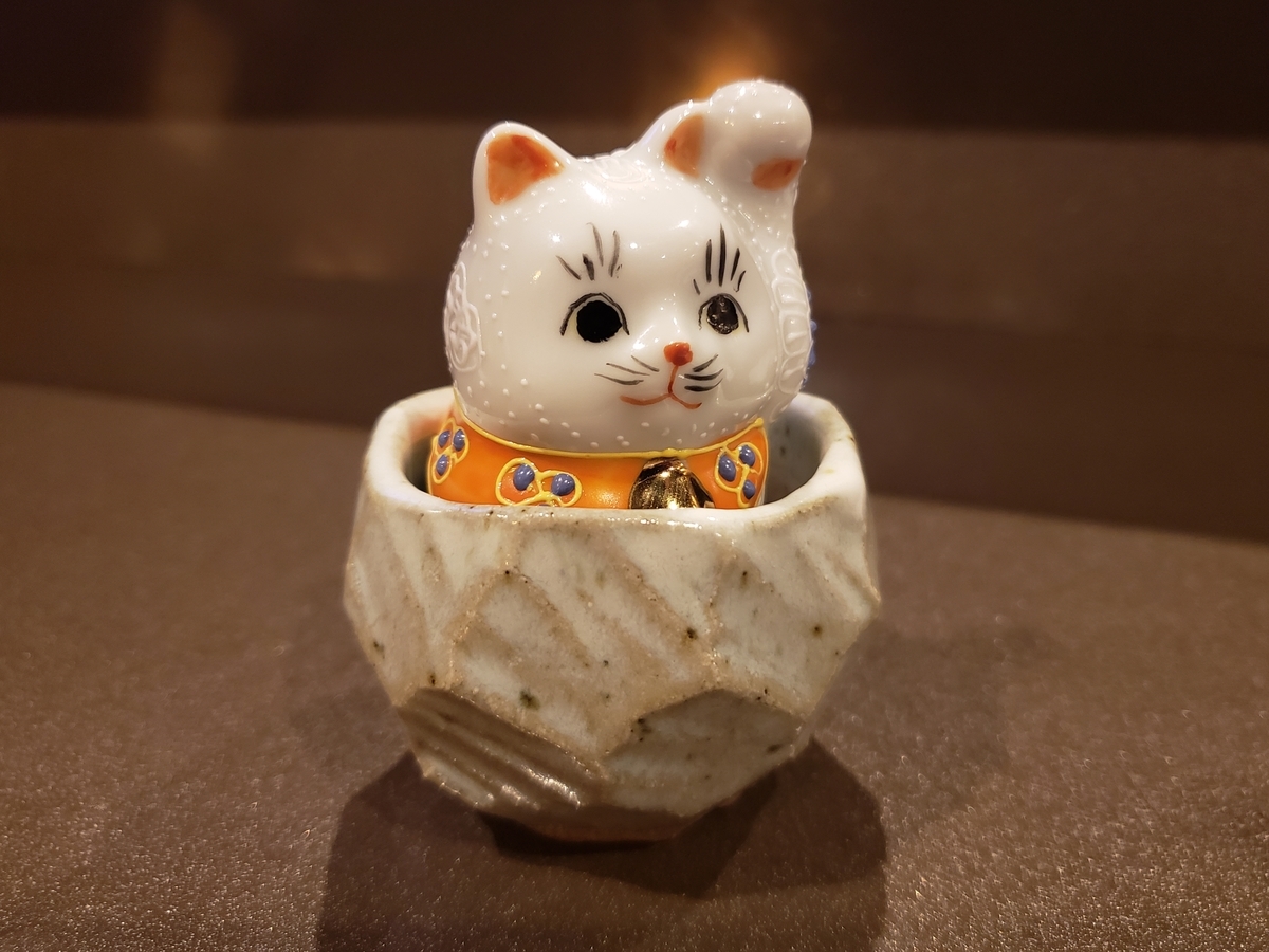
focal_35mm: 26
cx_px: 634
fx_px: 953
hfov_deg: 67.3
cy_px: 476
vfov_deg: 53.1
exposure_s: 1/14
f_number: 1.5
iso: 250
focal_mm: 4.3
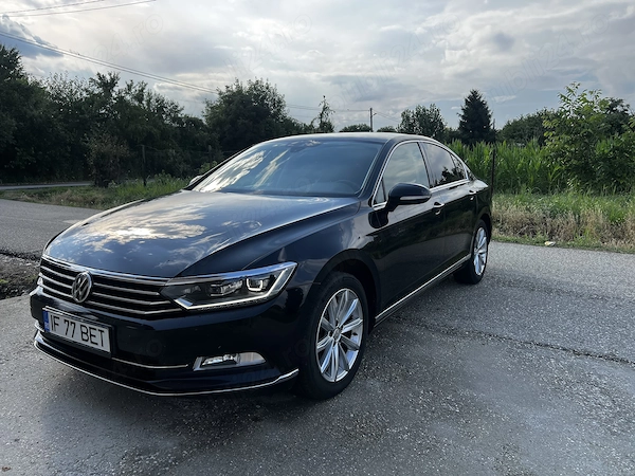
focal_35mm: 26
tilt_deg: -9.3
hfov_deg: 67.3
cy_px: 238
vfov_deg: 53.1
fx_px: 477
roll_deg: +0.2
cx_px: 318
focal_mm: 5.7
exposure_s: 1/2353
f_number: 1.5
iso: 50
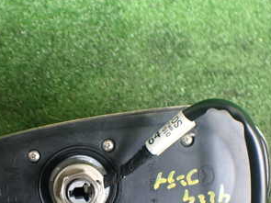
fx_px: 477
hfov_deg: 31.2
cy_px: 167
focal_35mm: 61
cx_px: 72
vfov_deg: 23.6
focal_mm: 5.4
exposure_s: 1/125
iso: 400
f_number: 2.3
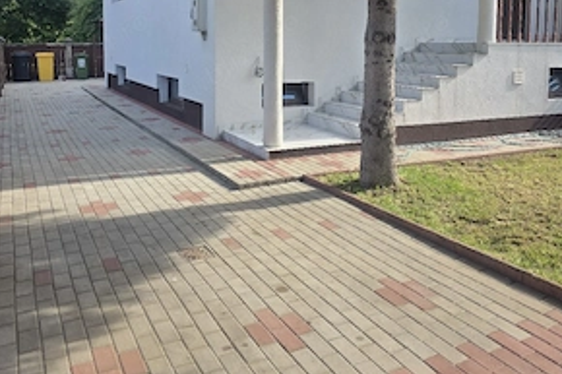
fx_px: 515
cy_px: 83
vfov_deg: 38.6
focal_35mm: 33
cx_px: 275
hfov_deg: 57.2
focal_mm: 6.3
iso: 80
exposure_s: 1/2500
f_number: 1.7
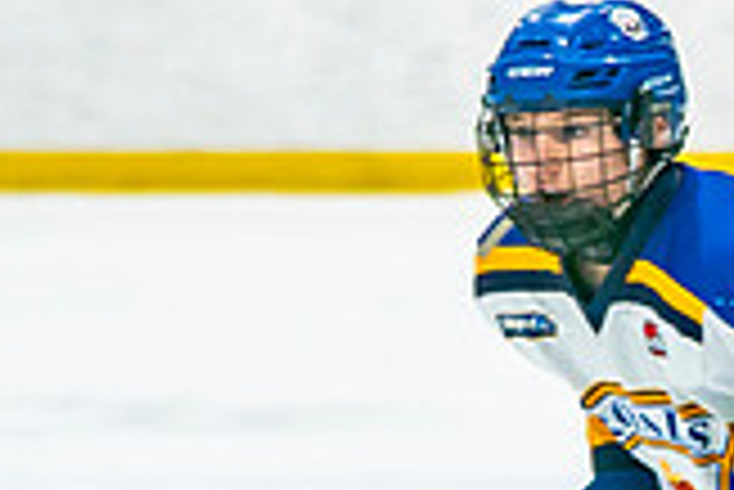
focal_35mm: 768
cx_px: 959
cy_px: 814
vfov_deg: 1.8
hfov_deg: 2.7
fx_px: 15672
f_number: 2.8
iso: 320
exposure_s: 1/640
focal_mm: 105
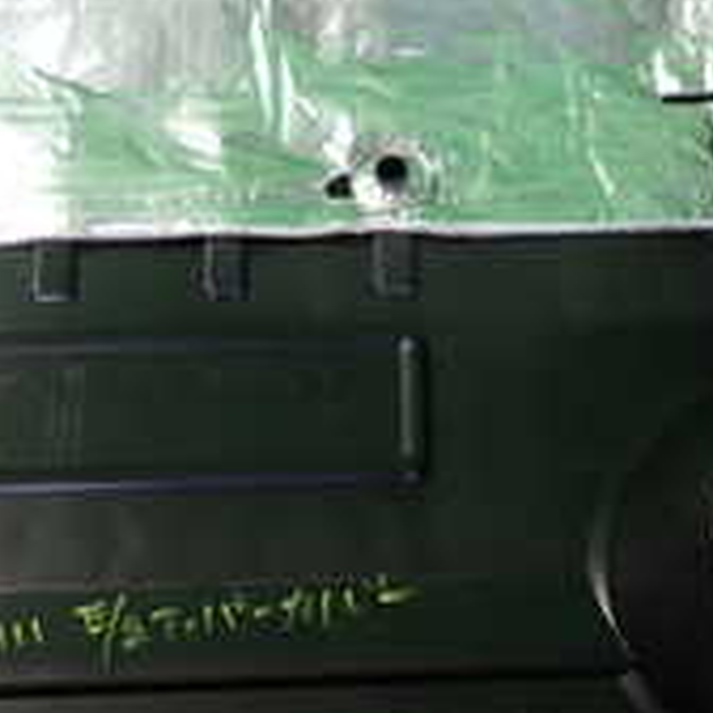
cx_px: 475
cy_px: 577
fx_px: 1841
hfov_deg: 21.8
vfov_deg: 21.6
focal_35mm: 79
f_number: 2
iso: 250
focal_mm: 4.5
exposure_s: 1/30
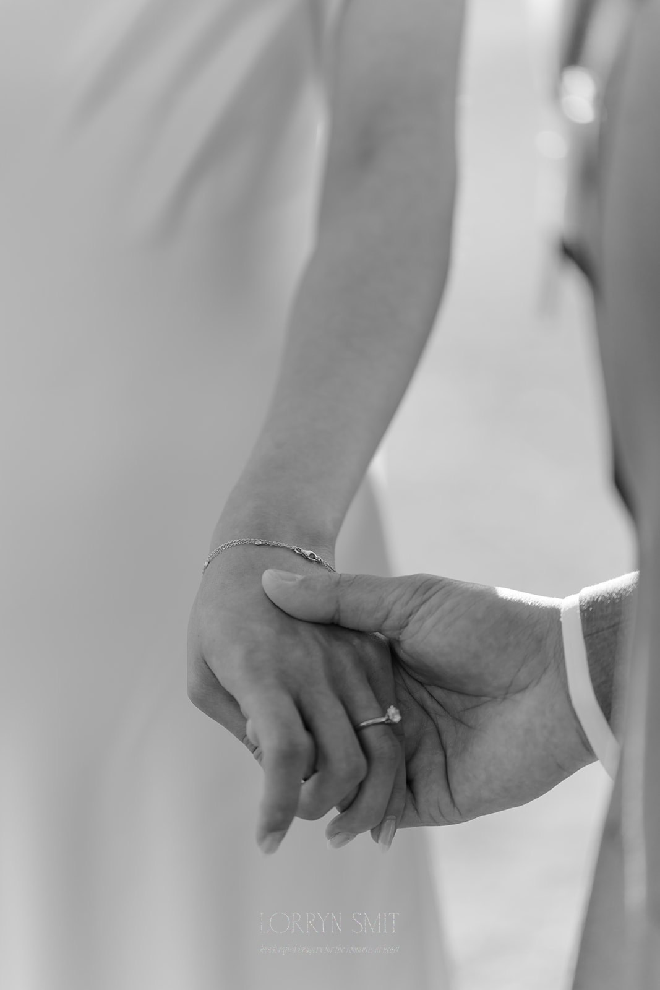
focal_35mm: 180
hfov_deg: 7.6
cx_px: 330
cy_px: 495
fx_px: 4949
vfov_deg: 11.4
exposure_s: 1/1000
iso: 100
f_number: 2.8
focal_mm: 180
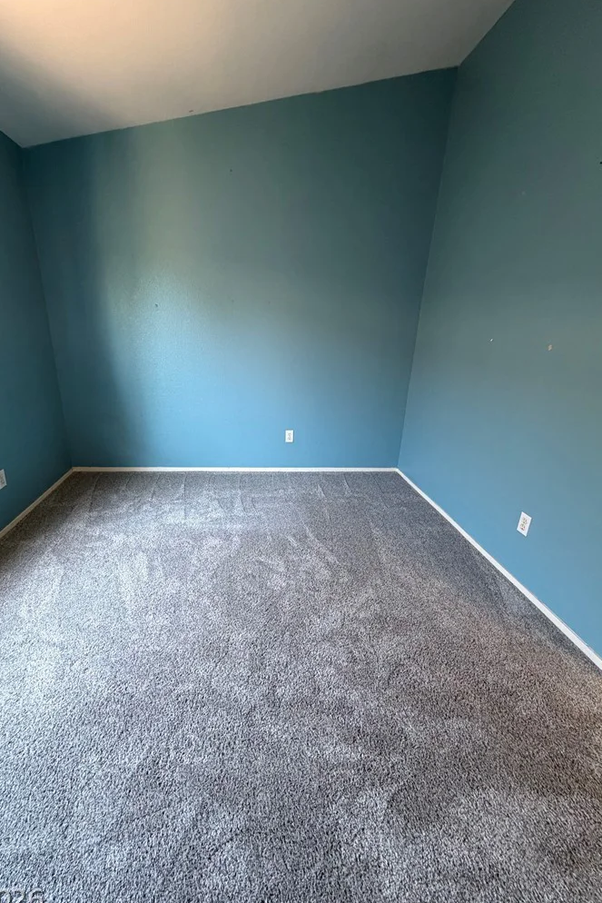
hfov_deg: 77.0
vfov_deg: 100.4
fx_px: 376
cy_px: 454
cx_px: 262
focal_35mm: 15
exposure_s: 1/60
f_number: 2.2
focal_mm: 2.22
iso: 320
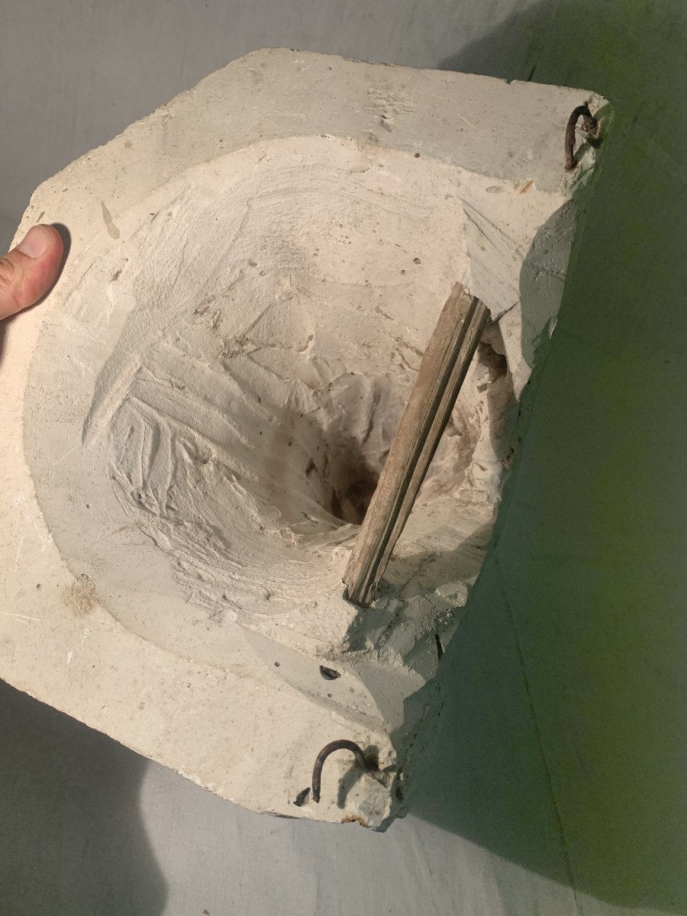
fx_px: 688
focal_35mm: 26
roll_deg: -19.5
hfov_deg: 53.1
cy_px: 458
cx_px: 344
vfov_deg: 67.3
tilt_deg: -41.0
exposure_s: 1/115
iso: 25
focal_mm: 4.25
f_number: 1.8
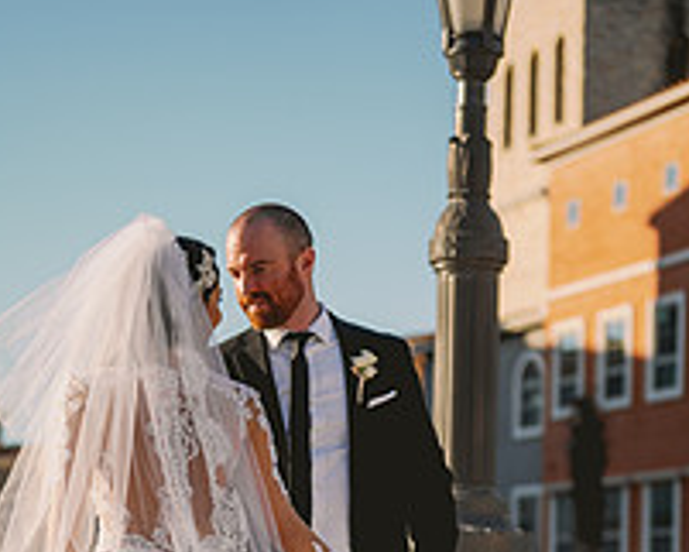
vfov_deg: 14.3
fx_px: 2142
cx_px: 273
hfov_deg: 18.3
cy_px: 617
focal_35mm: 105
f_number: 2
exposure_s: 1/6400
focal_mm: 50
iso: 50
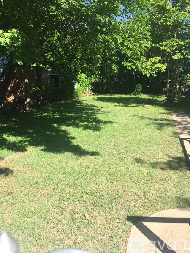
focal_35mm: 29
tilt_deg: -13.7
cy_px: 126
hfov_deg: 48.2
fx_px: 212
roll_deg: -2.4
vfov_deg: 61.7
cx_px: 95
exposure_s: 1/638
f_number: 2.2
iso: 32
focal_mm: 4.15
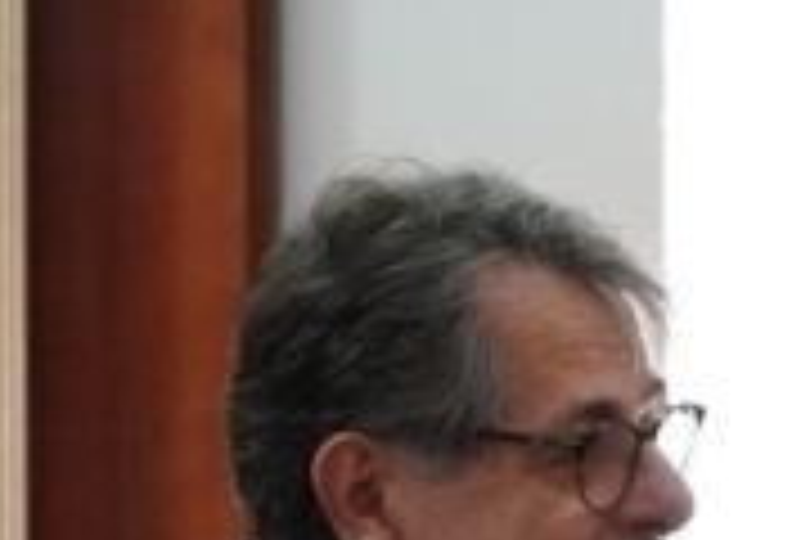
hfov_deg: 2.9
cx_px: 909
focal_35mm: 700
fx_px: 15754
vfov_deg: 2.0
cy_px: 747
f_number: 4
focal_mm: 105
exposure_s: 1/60
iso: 4000
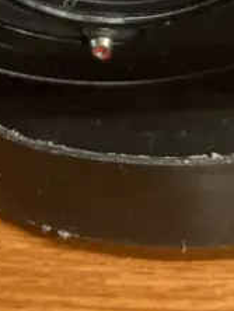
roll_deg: +0.9
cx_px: 91
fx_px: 1160
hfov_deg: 11.5
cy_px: -195
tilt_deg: -24.7
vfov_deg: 14.0
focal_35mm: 129
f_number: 1.8
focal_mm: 3.99
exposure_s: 1/33
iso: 250
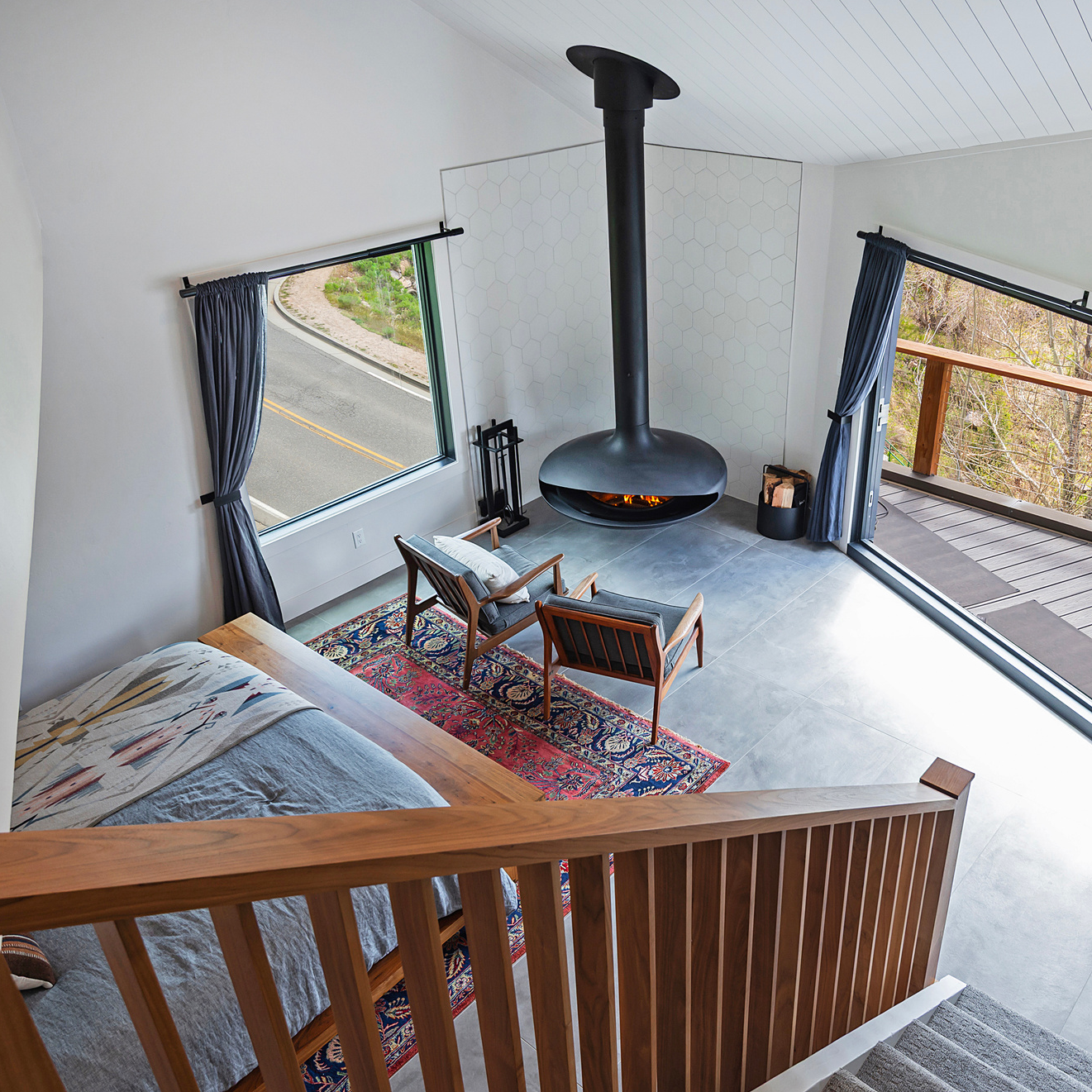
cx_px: 671
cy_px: 546
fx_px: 1035
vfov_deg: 55.6
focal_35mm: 29
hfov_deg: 55.1
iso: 320
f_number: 7.1
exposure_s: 1/40
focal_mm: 22
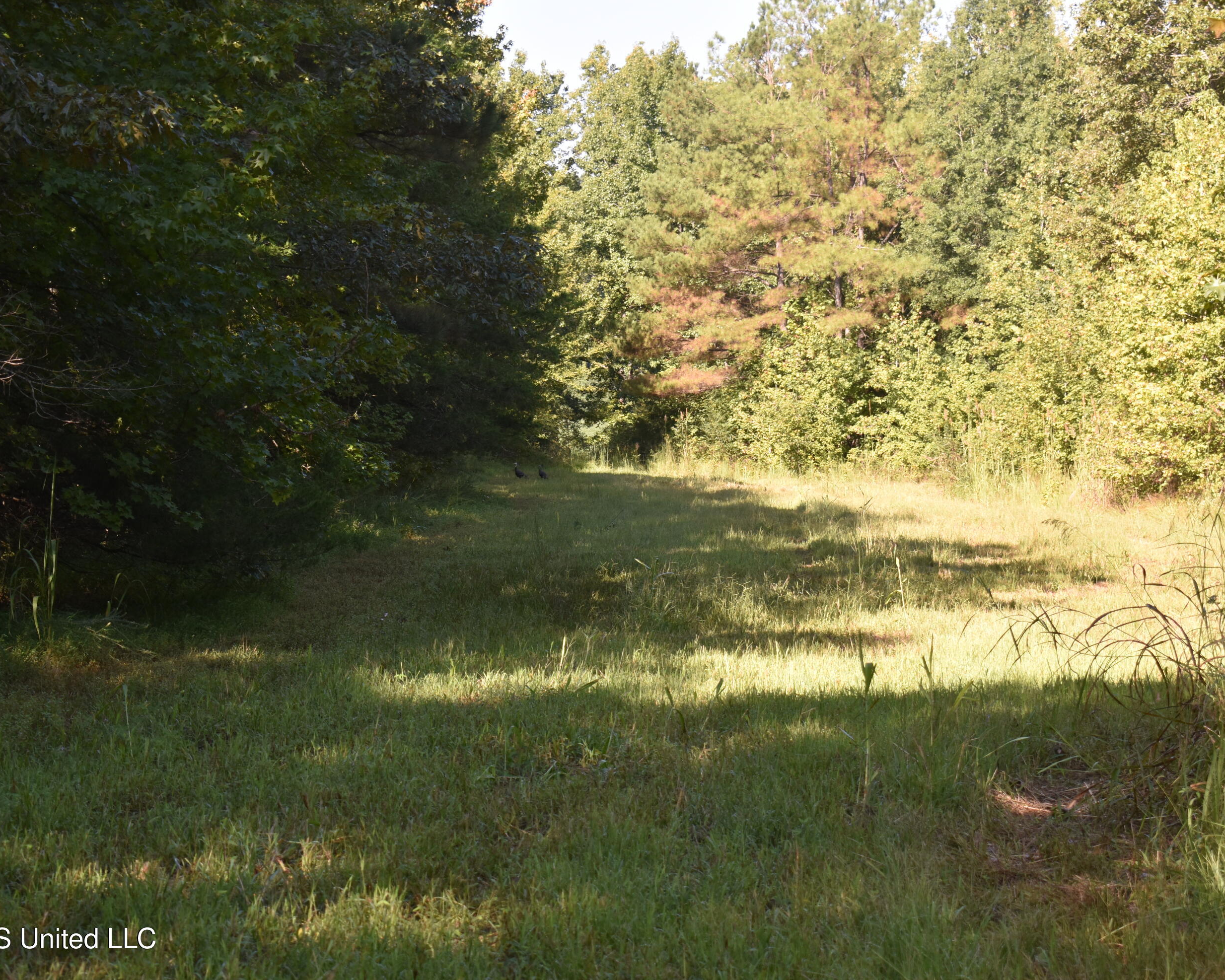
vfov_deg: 17.3
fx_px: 3227
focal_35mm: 89
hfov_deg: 21.5
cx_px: 607
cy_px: 488
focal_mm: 52
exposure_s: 1/250
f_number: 6.3
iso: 200
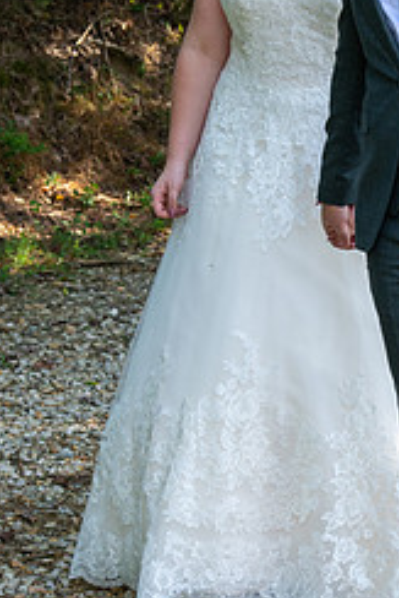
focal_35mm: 152
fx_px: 2523
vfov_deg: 13.5
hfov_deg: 9.0
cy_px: 260
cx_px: 352
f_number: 8
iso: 400
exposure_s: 1/250
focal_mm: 55
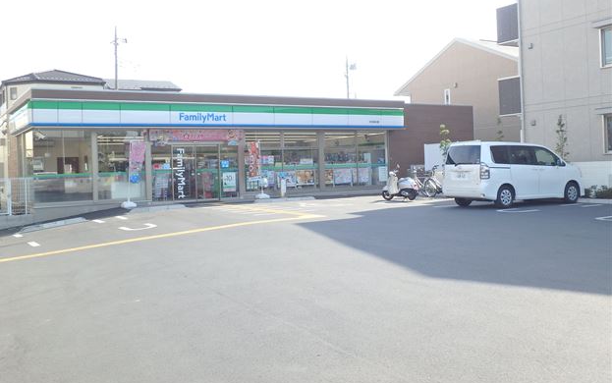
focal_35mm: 37
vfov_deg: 34.5
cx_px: 299
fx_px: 617
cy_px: 185
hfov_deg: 52.7
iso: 125
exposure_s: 1/200
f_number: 4.9
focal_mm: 6
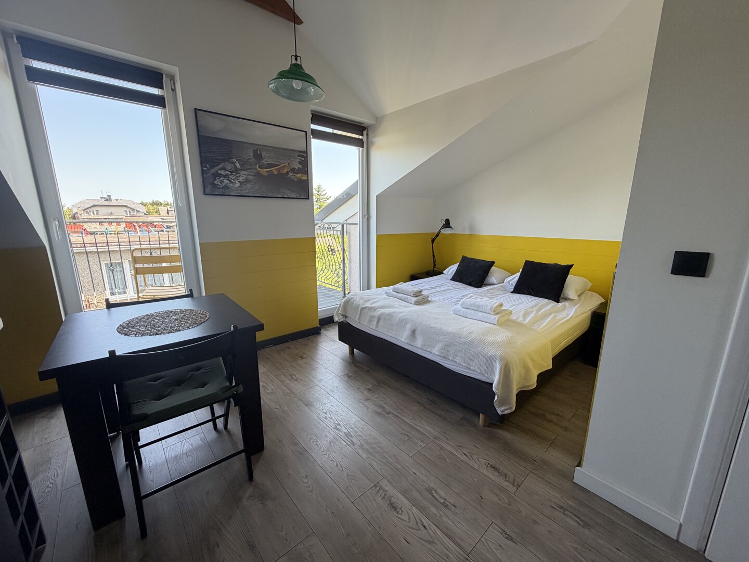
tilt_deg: -11.9
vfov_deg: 85.7
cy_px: 281
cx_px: 374
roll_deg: +0.7
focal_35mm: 14
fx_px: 303
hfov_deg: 102.1
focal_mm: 2.22
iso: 125
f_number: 2.2
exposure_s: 1/121
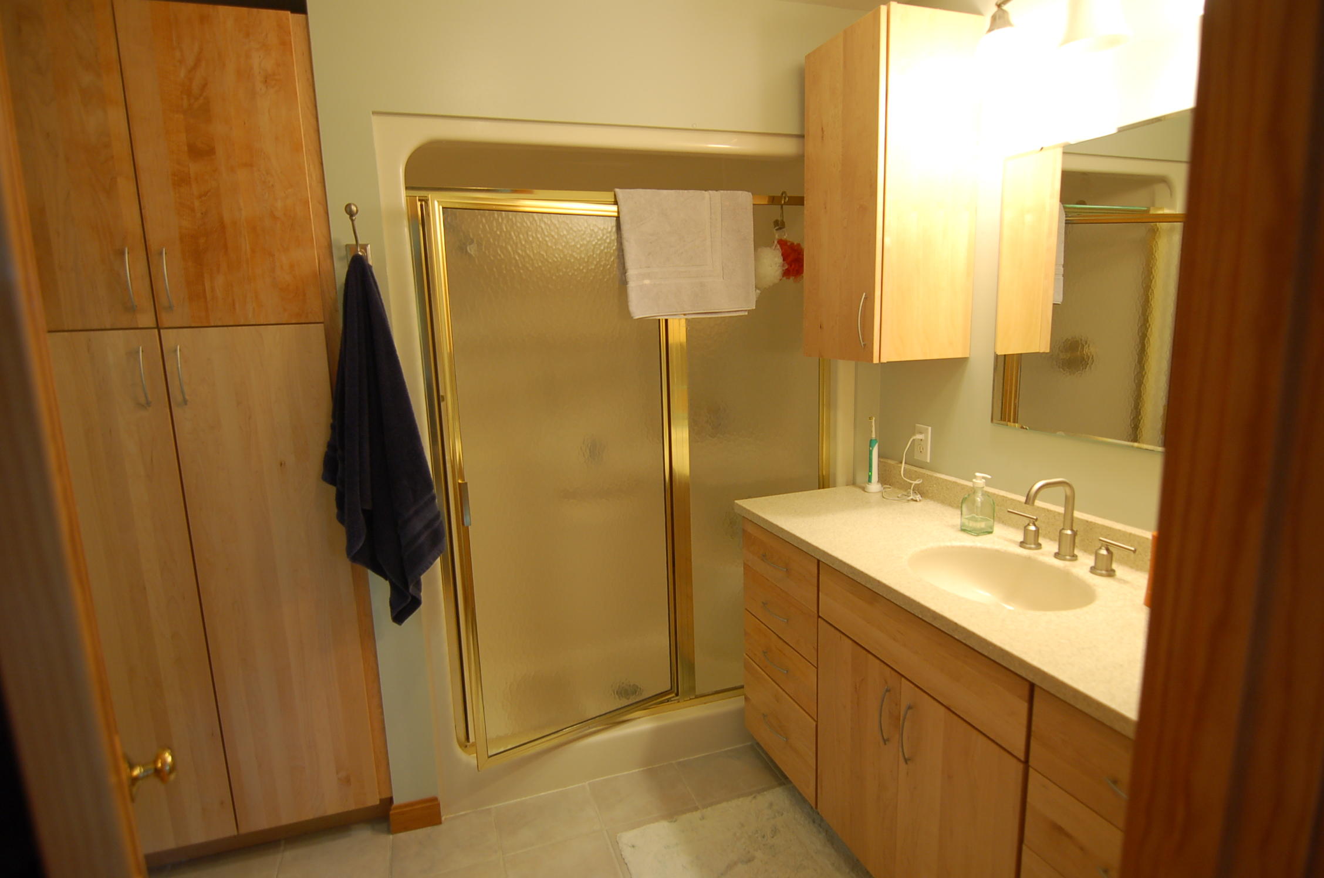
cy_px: 439
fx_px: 716
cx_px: 662
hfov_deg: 85.5
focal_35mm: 20
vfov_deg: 63.0
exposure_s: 1/30
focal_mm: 13
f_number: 2.8
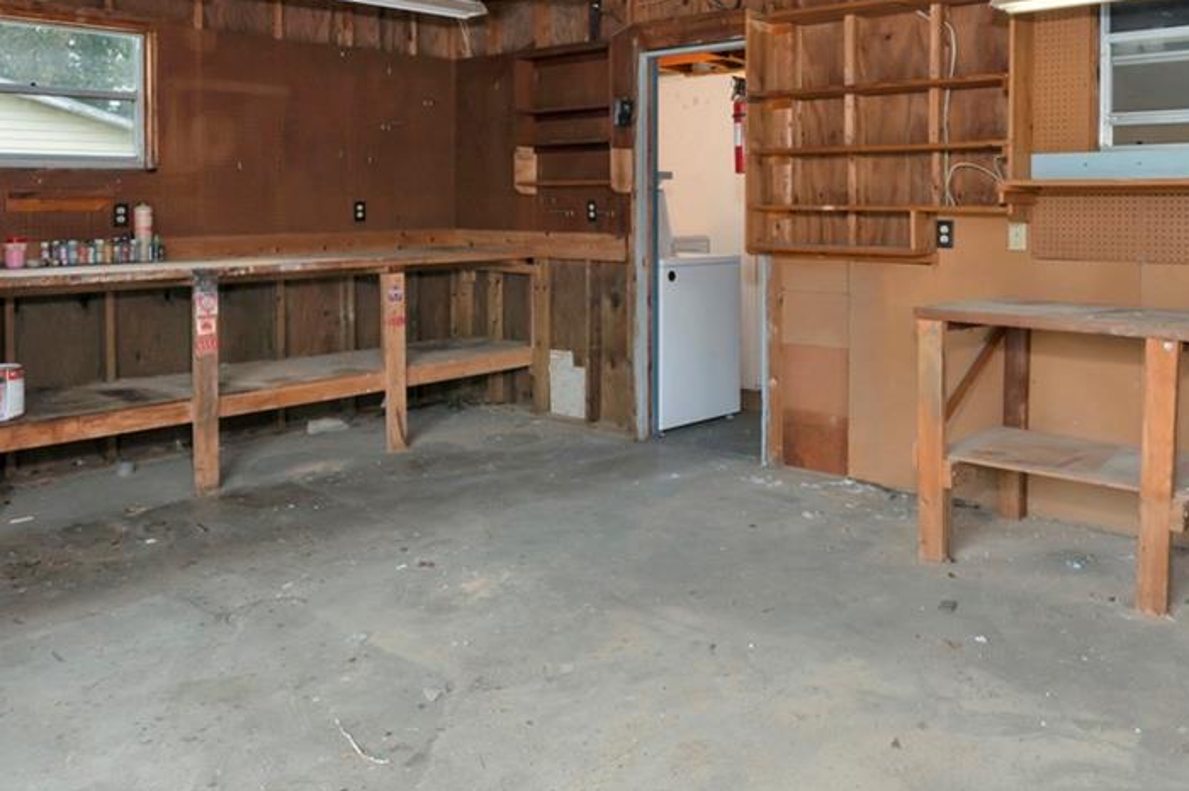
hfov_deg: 58.2
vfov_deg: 39.4
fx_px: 1056
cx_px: 720
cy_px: 153
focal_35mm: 32
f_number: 6.3
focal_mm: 14
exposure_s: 1/50
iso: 400
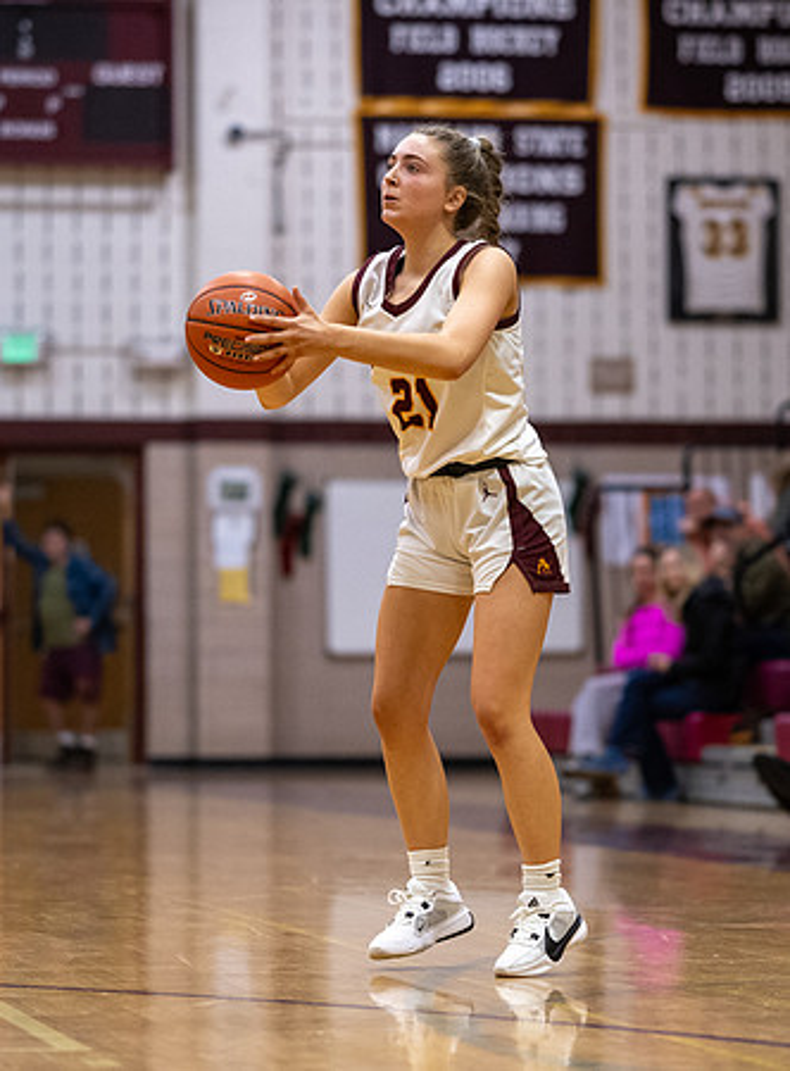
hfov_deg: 8.5
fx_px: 5304
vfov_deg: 11.5
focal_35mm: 172
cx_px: 396
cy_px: 546
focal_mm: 85
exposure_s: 1/1250
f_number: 1.8
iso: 1800
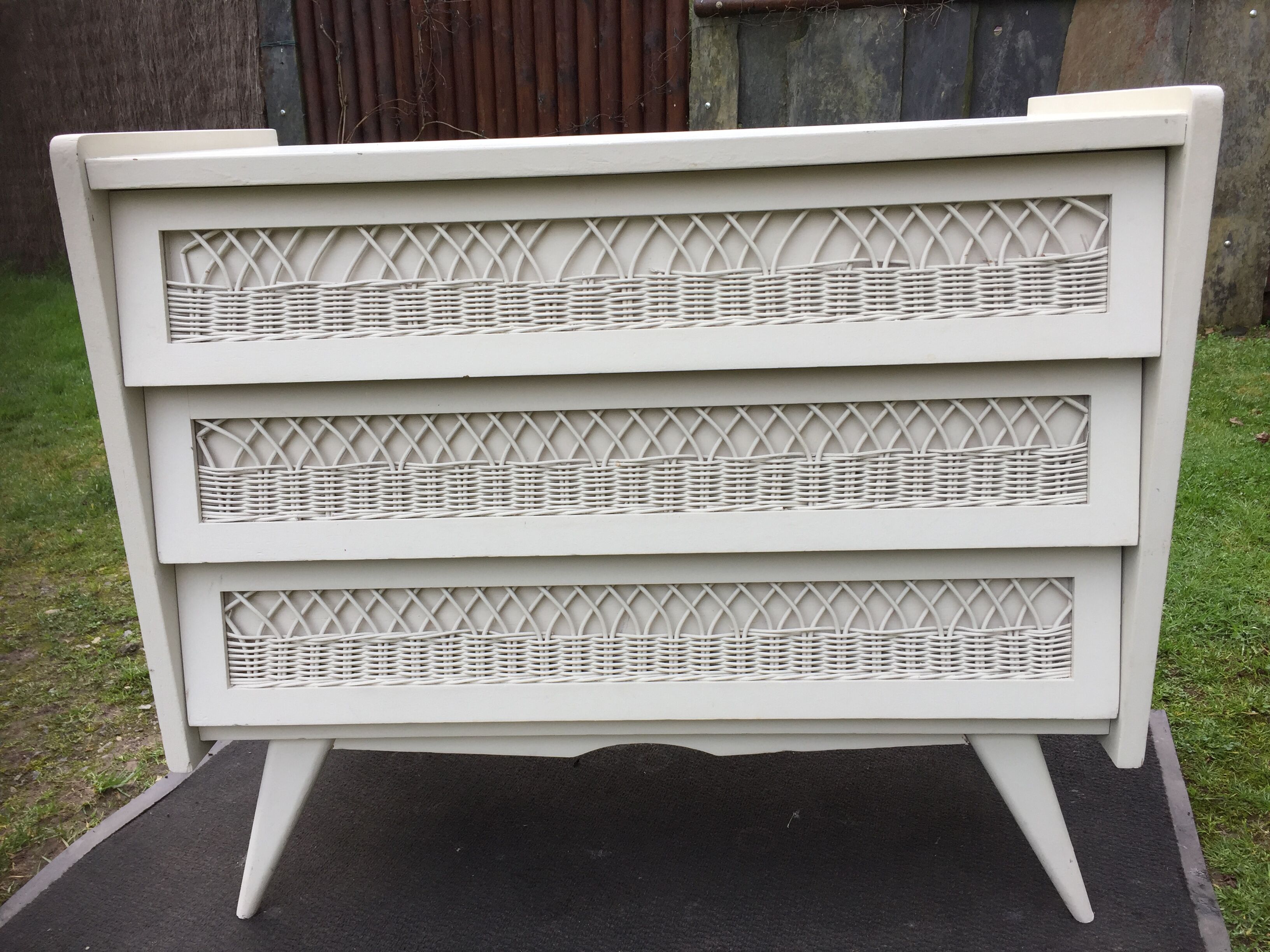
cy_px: 476
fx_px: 1064
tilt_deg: -17.8
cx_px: 635
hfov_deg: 61.7
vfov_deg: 48.2
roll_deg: +0.4
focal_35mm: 29
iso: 32
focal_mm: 4.15
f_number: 2.2
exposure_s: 1/210
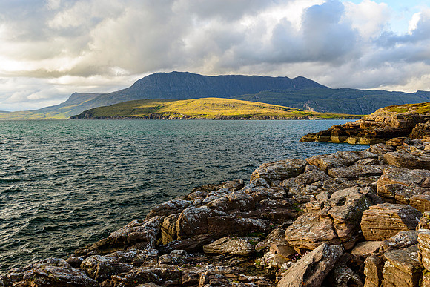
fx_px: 382
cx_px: 215
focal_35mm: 32
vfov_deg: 41.1
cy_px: 144
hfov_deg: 58.7
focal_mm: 32
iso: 100
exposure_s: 1/25
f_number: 8
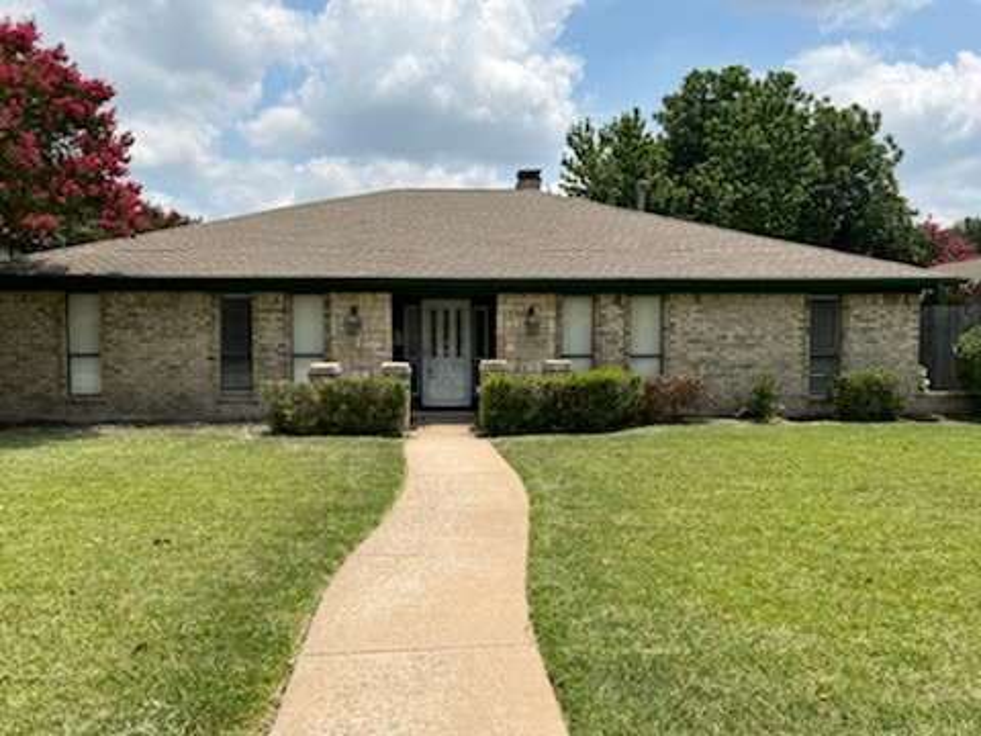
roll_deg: +0.4
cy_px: 368
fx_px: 737
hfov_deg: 67.3
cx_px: 490
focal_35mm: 26
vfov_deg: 53.1
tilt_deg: -2.6
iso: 50
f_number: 1.5
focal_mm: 5.7
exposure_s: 1/5587
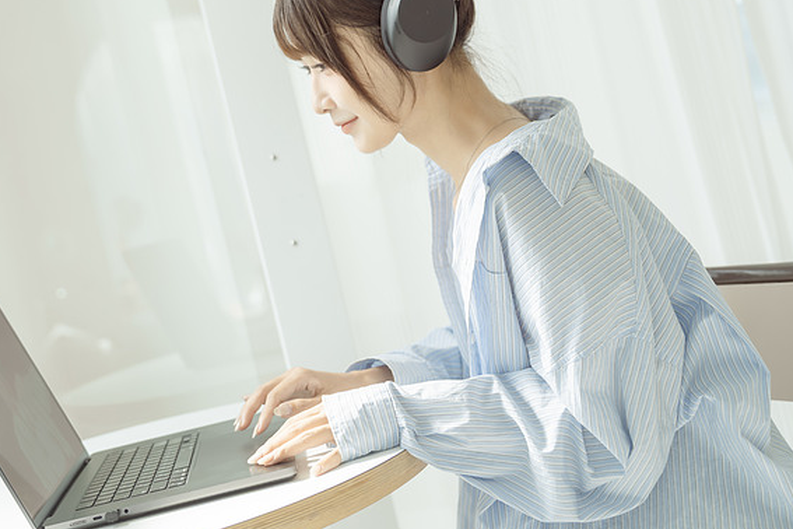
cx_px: 278
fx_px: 1211
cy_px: 197
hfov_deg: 36.0
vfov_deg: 24.5
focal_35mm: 55
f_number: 2.8
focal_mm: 40
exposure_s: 1/160
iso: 100
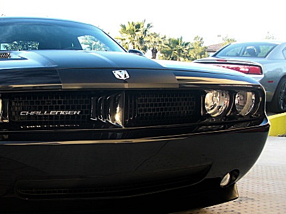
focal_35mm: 54
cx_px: 79
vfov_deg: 26.9
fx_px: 446
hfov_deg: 34.9
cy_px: 136
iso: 100
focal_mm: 6.3
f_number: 2.8
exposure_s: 1/100
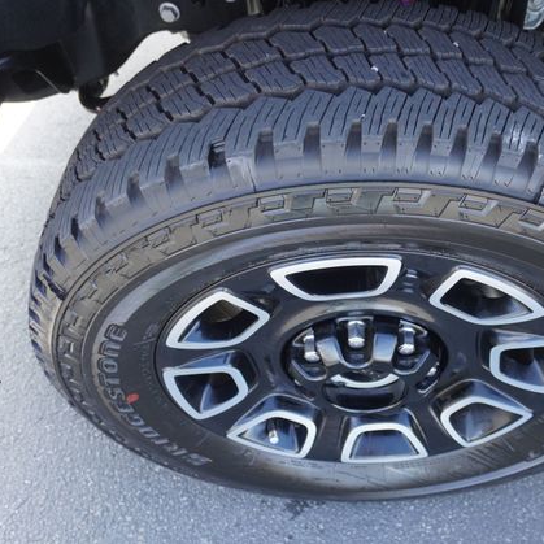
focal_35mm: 39
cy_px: 267
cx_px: 347
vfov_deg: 42.8
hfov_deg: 42.4
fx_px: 693
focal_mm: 20
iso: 500
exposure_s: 1/160
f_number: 4
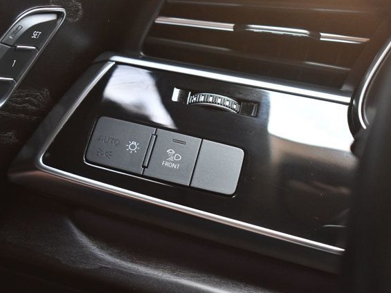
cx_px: 172
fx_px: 825
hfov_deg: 26.7
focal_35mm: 73
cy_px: 147
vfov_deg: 20.2
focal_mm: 45
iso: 2500
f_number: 5
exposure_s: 1/125
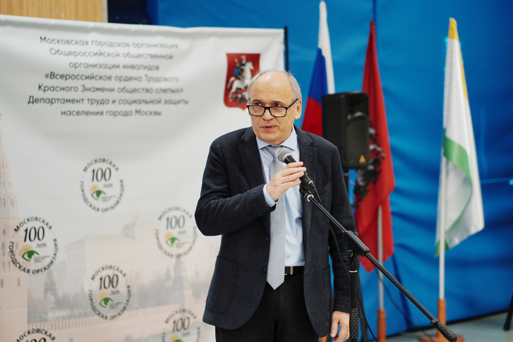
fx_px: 1168
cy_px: 171
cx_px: 256
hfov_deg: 24.8
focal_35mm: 82
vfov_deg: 16.7
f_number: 1.8
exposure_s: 1/400
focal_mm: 55
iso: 500
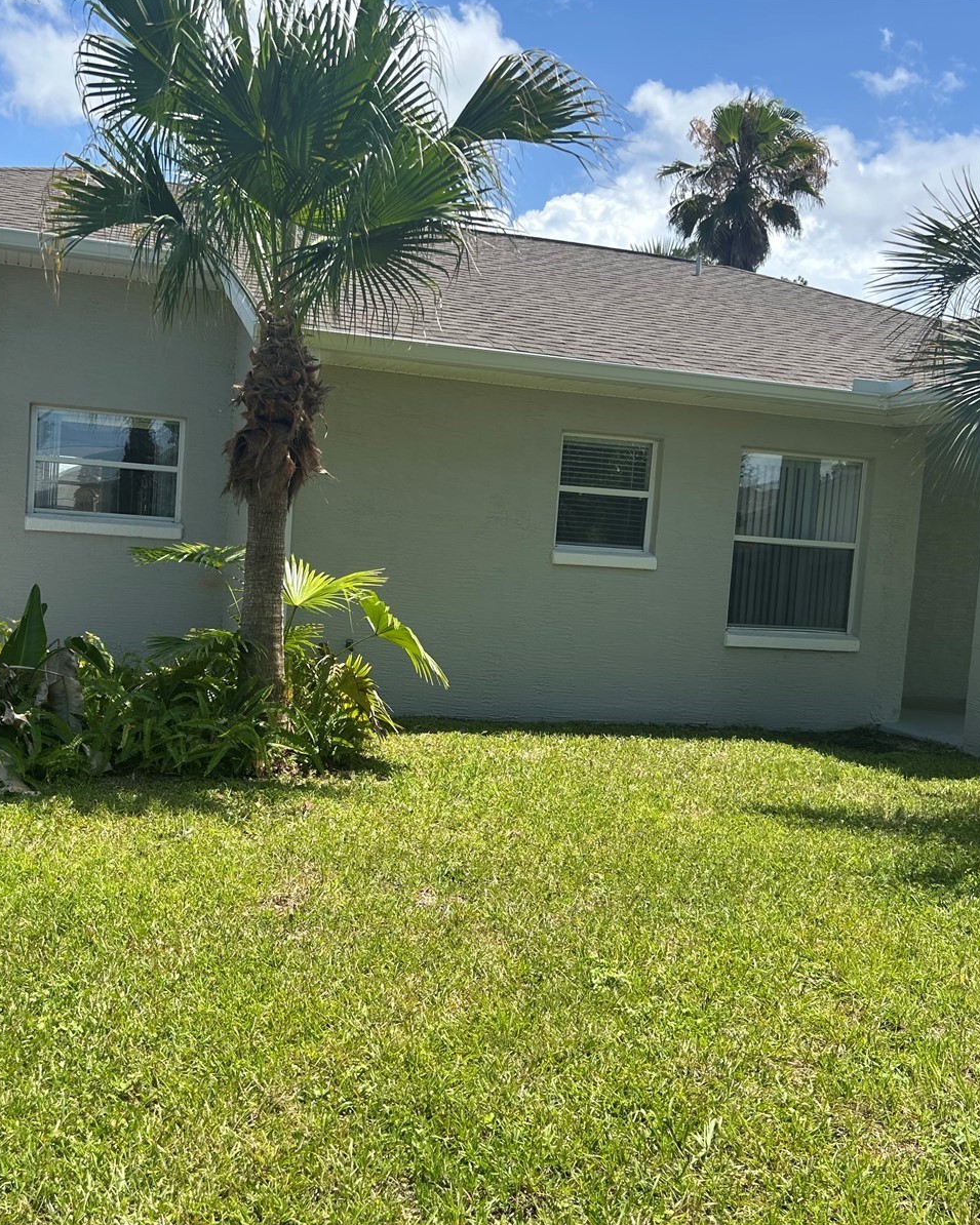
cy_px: 611
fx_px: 1233
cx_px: 402
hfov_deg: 43.2
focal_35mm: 34
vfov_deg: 52.8
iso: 50
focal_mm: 5.7
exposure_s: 1/2457
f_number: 1.5
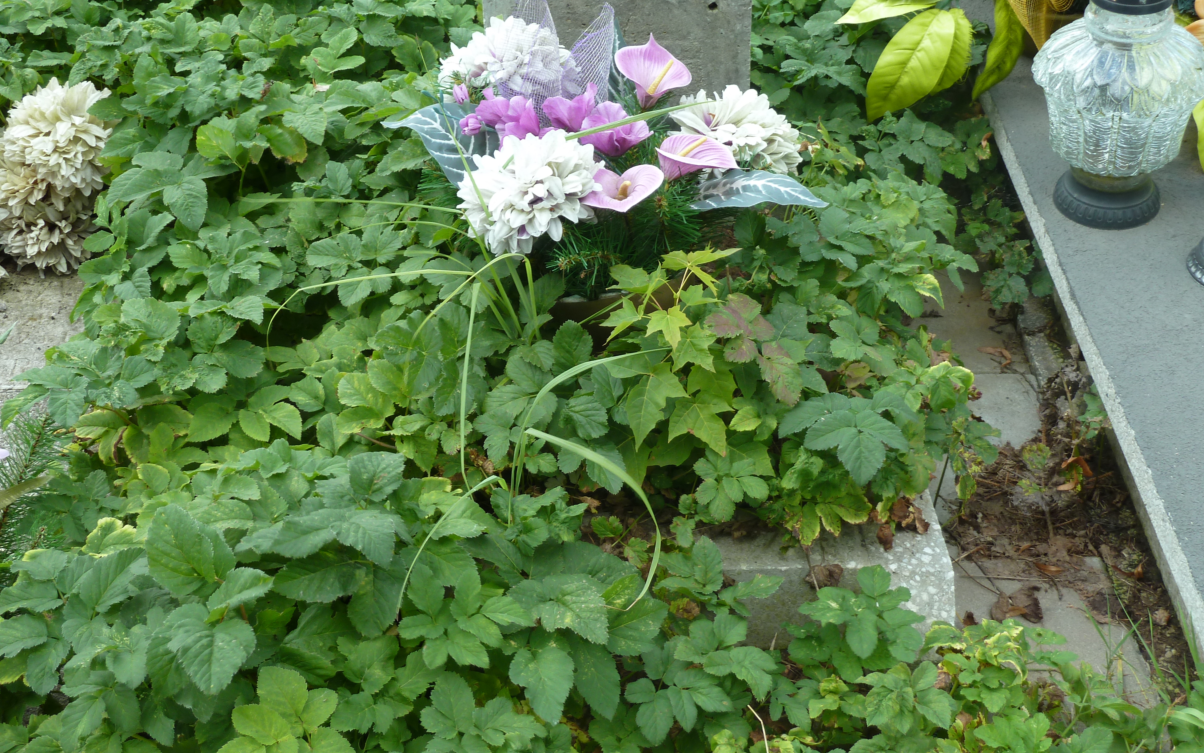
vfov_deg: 24.9
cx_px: 604
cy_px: 333
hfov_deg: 38.9
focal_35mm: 52
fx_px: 1706
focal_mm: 7.9
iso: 80
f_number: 3.8
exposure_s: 1/60
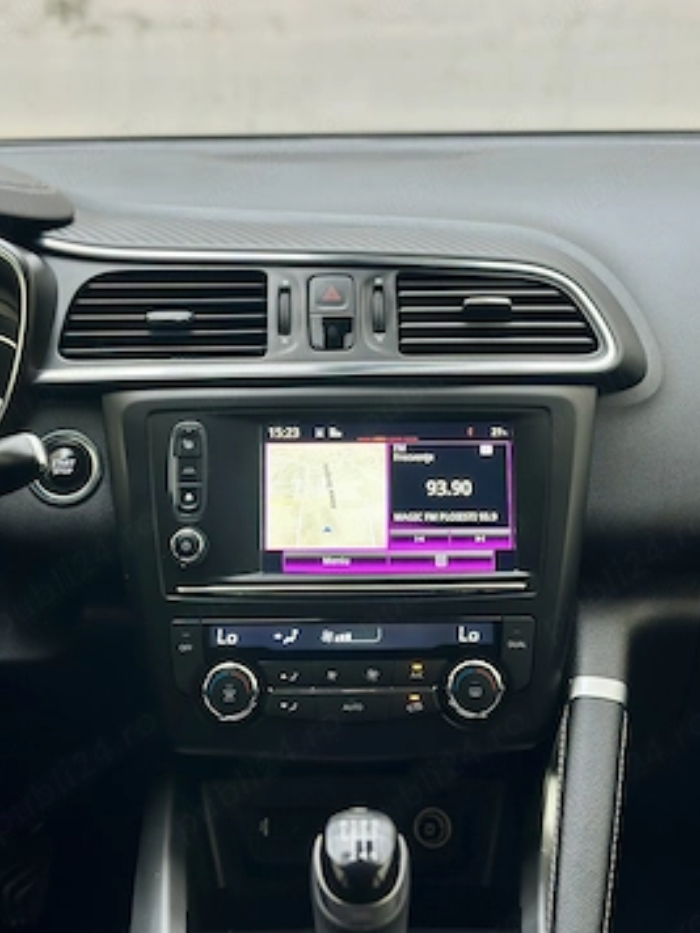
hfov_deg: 27.0
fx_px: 1456
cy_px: 417
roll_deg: -1.5
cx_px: 349
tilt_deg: -15.2
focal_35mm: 54
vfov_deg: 35.5
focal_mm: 6.86
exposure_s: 1/75
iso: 125
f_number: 1.78
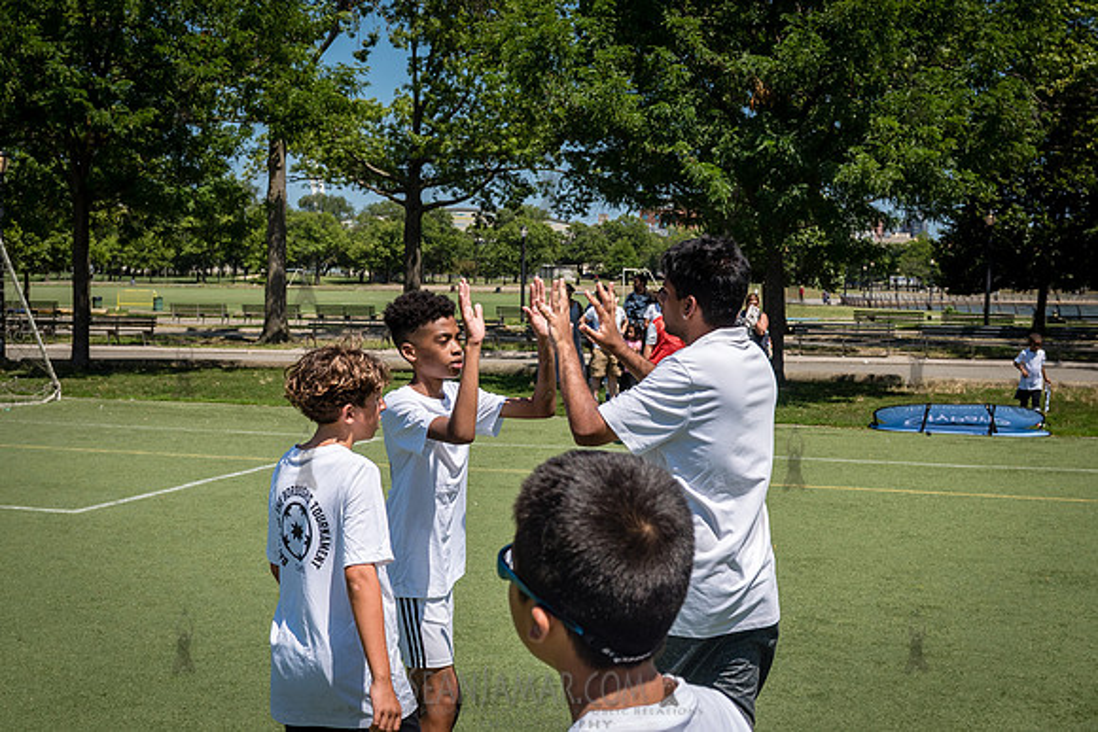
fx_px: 1431
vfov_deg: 28.7
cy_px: 352
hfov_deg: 41.9
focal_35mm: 47
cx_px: 592
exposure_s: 1/1600
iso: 200
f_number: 5
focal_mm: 29
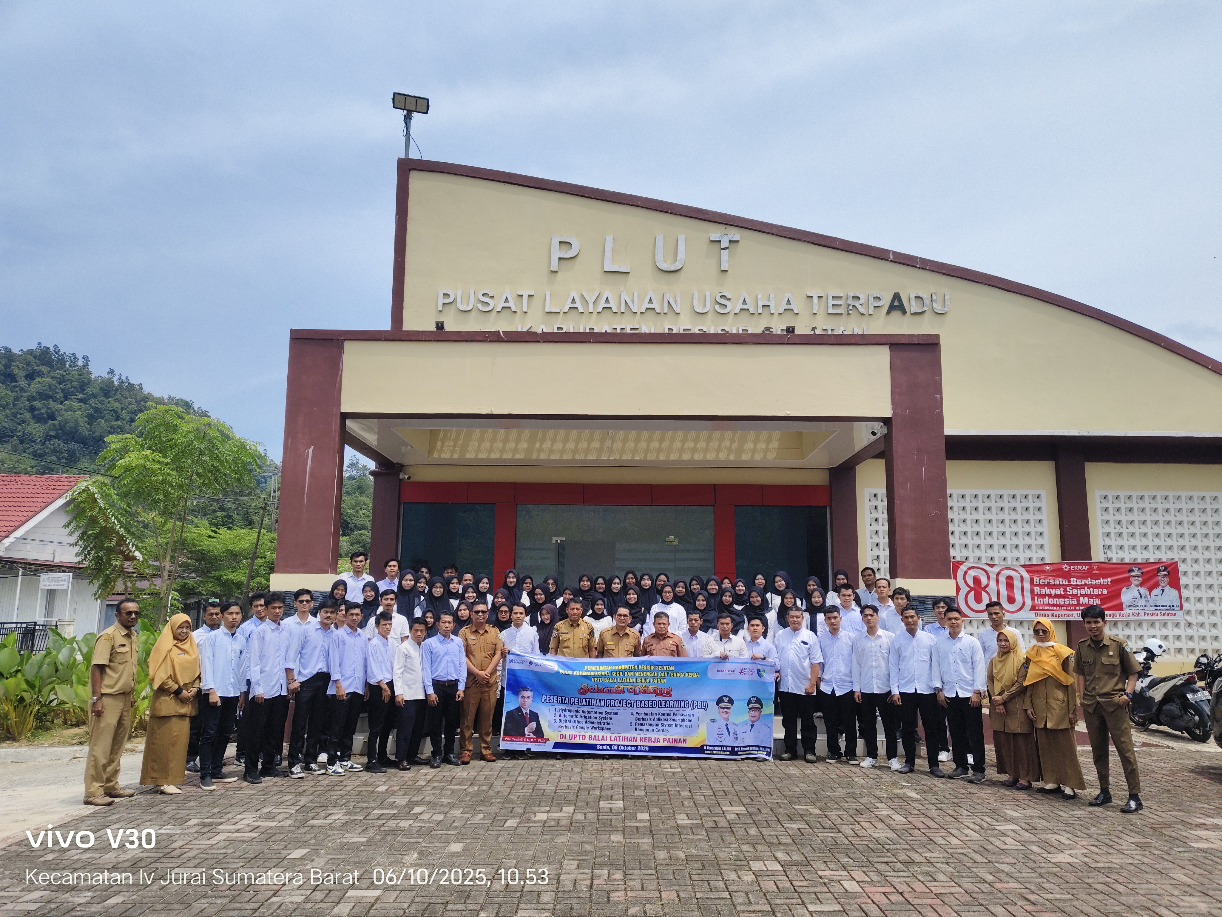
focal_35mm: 23
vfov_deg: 58.9
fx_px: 812
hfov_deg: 73.9
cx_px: 611
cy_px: 458
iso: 50
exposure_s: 1/2967
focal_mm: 5.56
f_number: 1.88
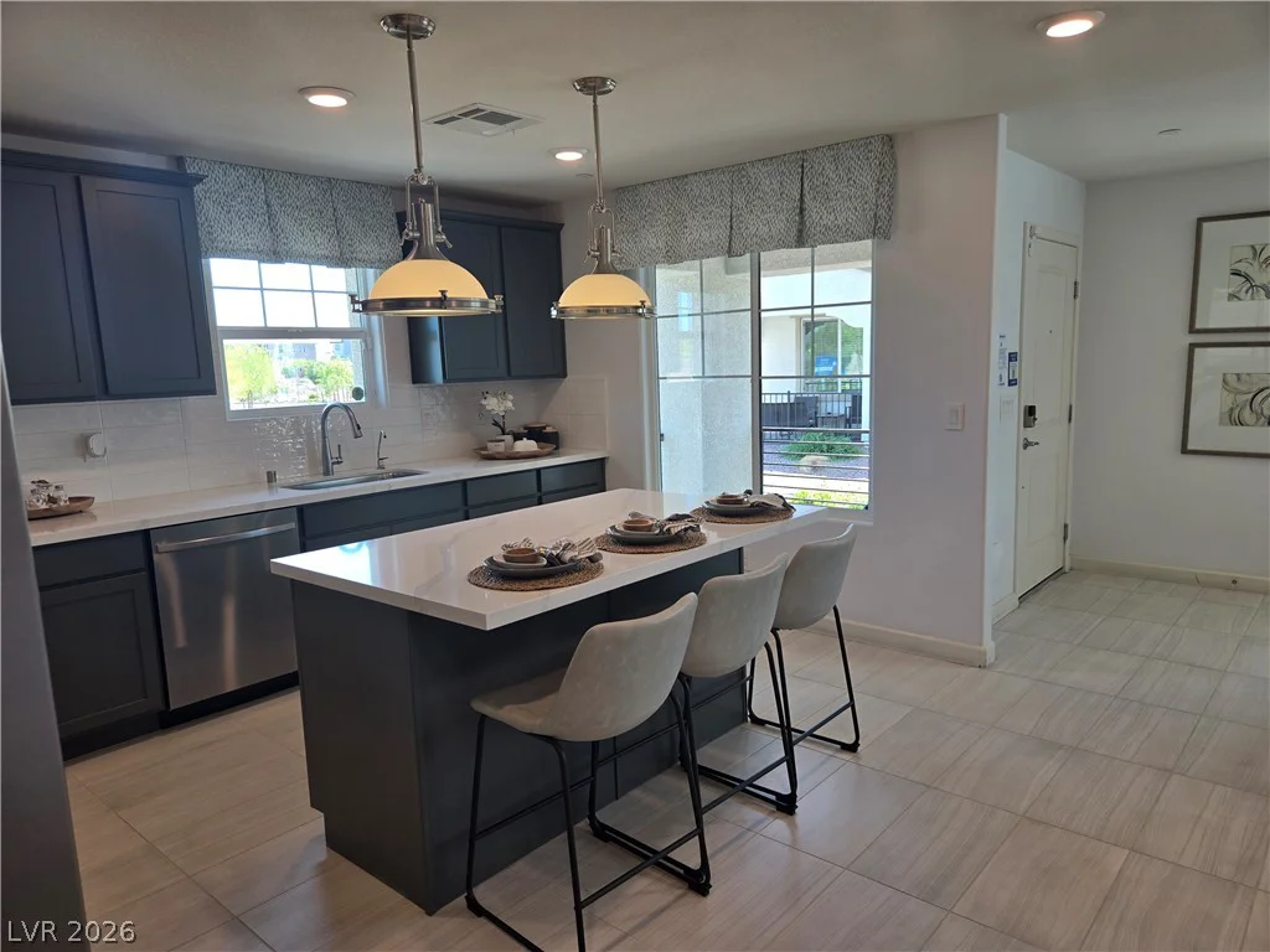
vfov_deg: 58.9
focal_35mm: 23
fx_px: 844
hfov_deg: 73.9
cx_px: 635
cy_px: 476
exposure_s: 1/120
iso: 32
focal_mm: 5.4
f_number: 1.8
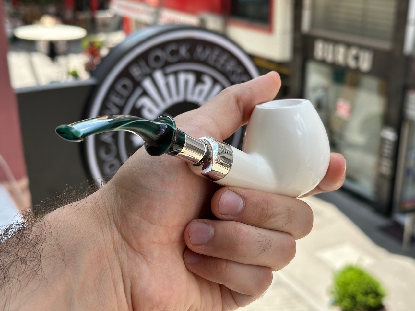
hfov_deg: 39.7
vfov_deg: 30.3
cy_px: 156
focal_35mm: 48
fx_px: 575
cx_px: 208
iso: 64
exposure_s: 1/990
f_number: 1.78
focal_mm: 6.86
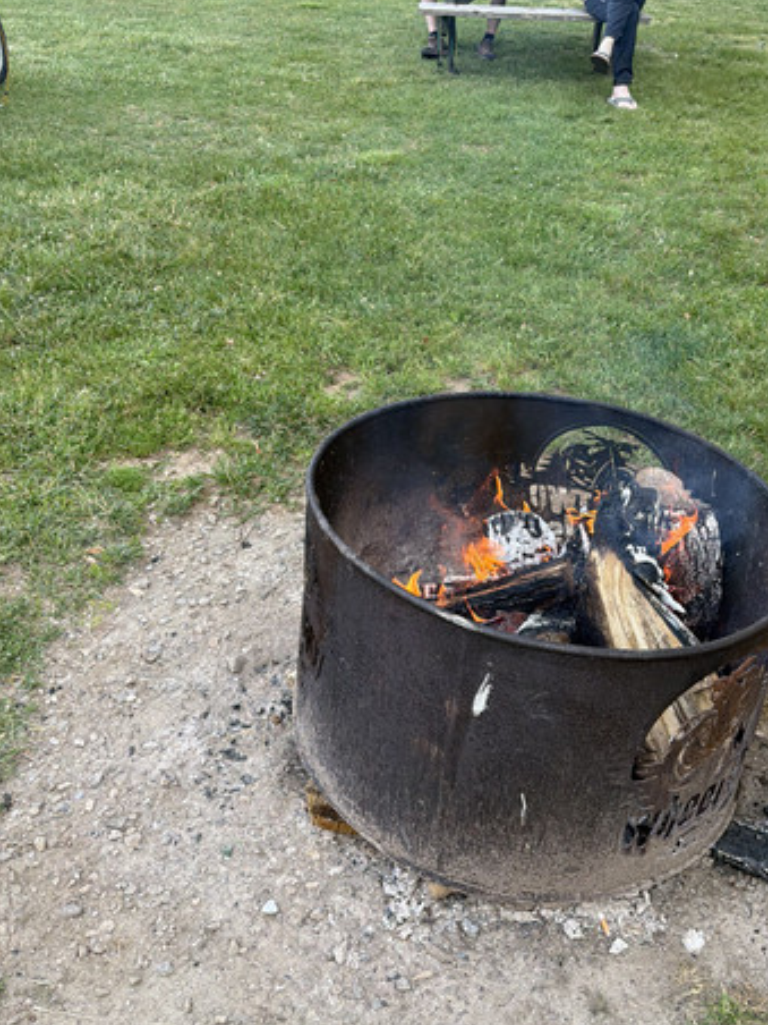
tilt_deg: -26.1
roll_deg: +0.8
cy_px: 399
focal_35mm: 34
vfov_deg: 53.5
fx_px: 1006
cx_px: 464
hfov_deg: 41.6
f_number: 1.78
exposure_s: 1/433
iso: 200
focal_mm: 6.76
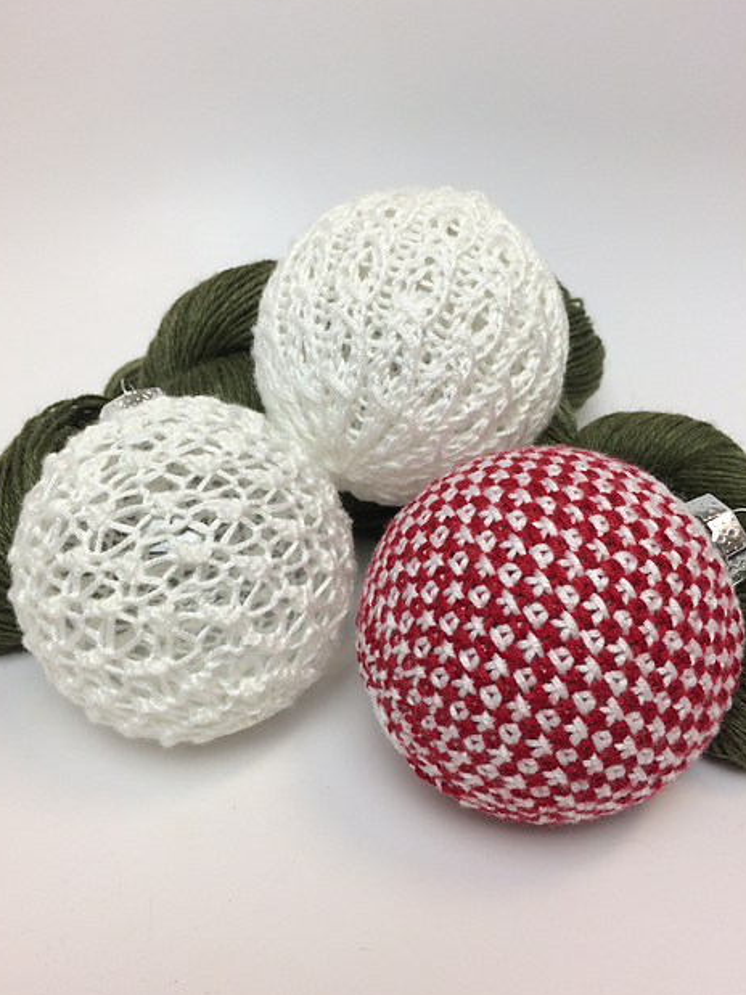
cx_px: 368
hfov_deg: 46.8
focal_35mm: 30
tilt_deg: -33.6
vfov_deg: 60.0
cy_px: 503
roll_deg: +1.9
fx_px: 862
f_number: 2.2
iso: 40
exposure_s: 1/60
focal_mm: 4.15
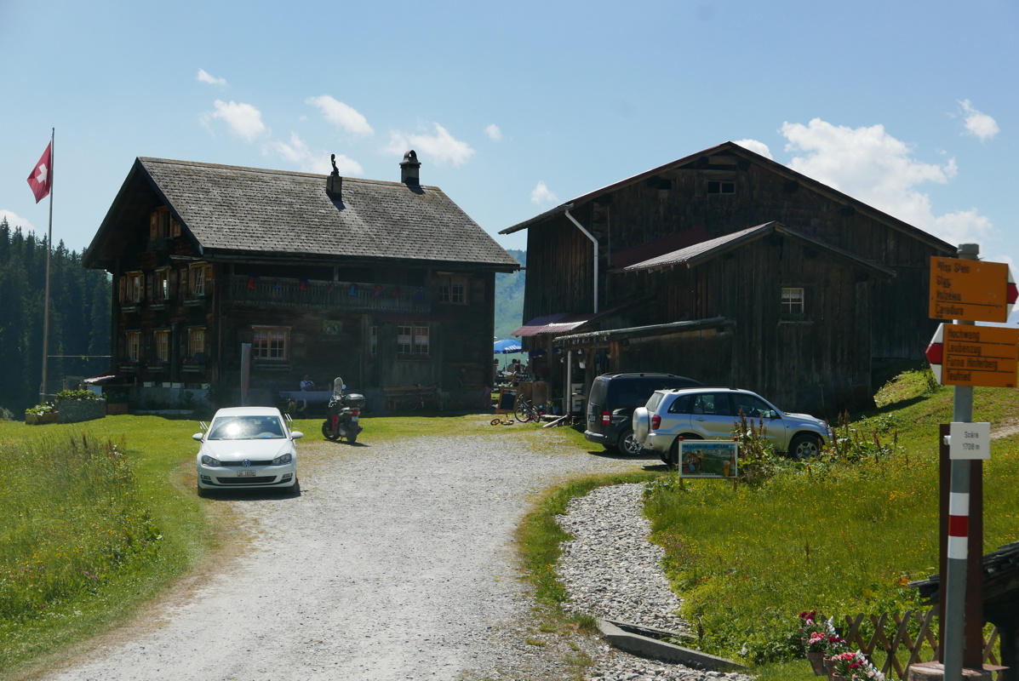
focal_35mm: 58
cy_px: 340
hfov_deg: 34.5
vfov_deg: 23.4
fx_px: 1643
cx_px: 510
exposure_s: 1/1300
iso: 200
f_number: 5.6
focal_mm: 26.3
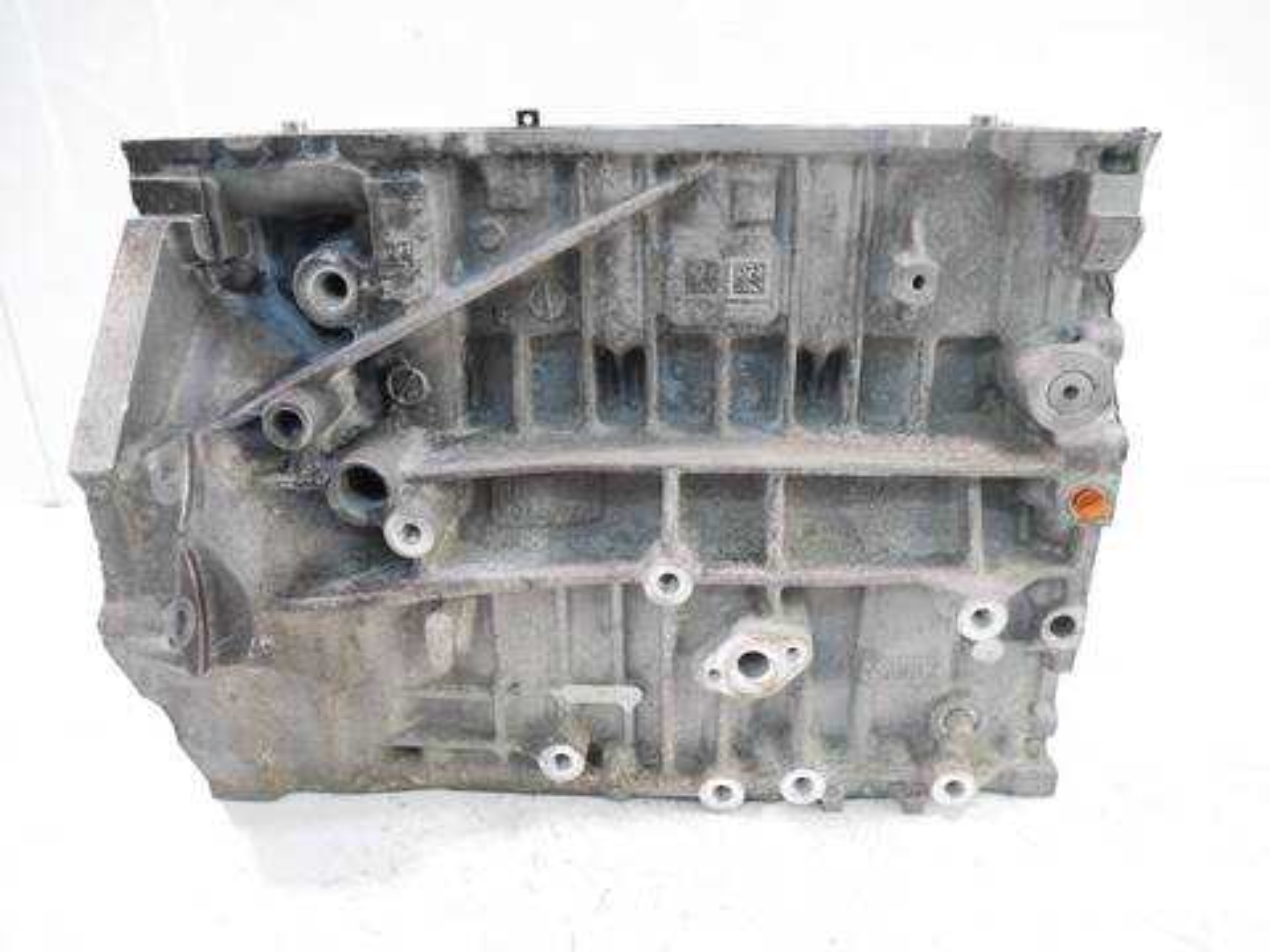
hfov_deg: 71.6
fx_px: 881
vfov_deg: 56.8
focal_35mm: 24
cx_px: 635
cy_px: 476
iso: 1250
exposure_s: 1/60
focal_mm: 12
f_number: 3.5
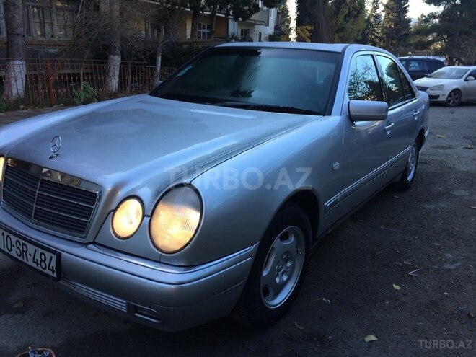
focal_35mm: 29
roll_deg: -1.6
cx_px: 238
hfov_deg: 61.7
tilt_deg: -15.9
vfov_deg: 48.2
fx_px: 399
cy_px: 178
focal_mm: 4.15
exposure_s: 1/217
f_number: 2.2
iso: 32
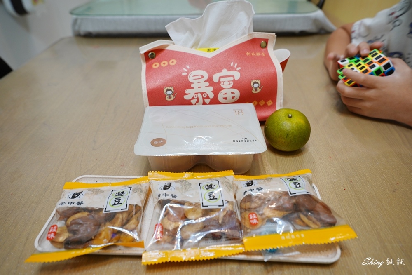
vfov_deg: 51.3
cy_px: 138
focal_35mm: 25
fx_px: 286
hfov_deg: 71.5
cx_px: 206
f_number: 5
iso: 200
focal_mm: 25
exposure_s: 1/30
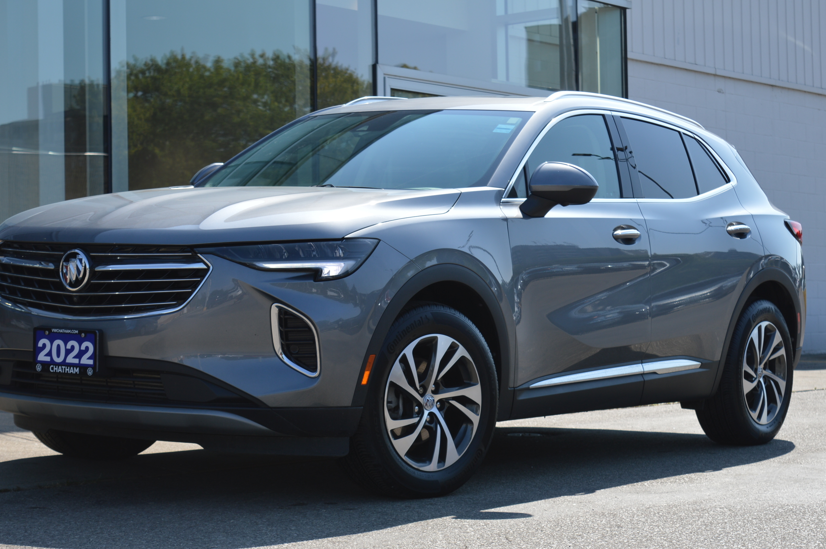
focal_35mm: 82
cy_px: 274
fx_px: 1891
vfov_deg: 16.5
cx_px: 413
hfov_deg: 24.6
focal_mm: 55
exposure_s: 1/250
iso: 100
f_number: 8
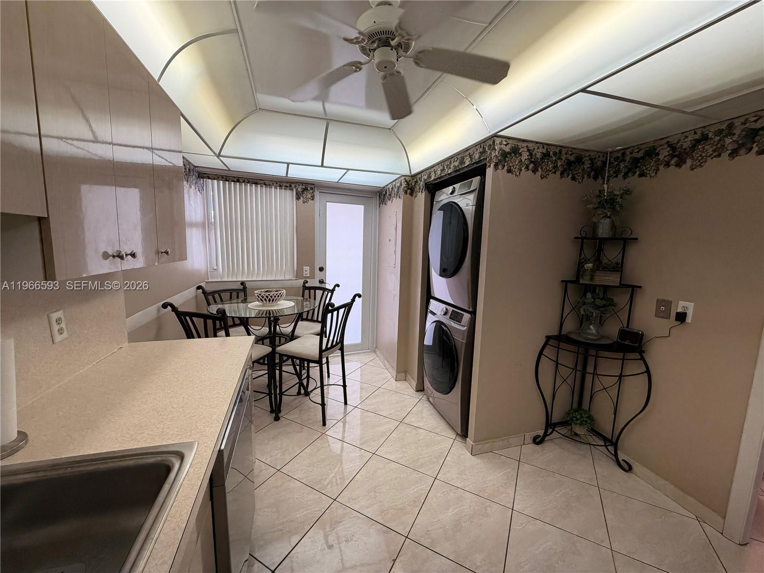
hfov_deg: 102.1
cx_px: 382
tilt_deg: -7.8
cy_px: 286
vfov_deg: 85.7
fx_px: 309
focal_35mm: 14
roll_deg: -1.3
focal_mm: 2.22
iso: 100
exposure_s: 1/120
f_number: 2.2
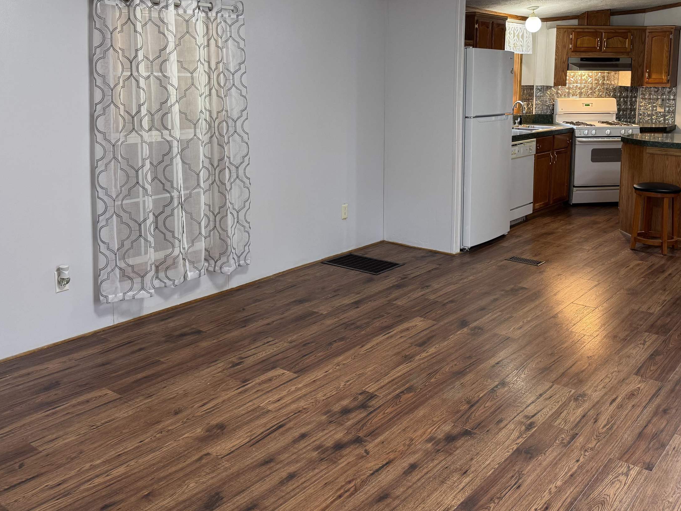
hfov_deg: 53.5
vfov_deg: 41.1
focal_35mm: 34
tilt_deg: -7.9
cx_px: 416
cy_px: 155
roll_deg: -1.1
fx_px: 669
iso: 125
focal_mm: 6.76
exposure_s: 1/60
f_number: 1.78
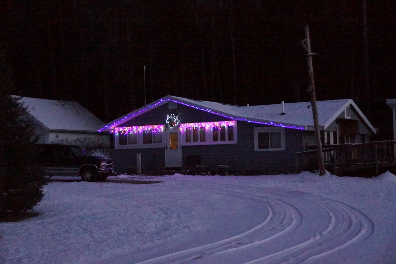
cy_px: 132
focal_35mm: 68
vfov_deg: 20.2
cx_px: 198
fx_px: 742
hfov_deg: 29.9
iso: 12800
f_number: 4.5
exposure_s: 1/20
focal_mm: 45
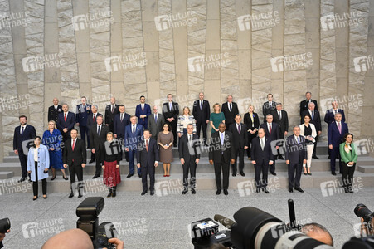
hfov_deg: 73.8
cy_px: 124
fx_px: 249
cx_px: 187
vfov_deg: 53.1
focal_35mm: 24
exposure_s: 1/250
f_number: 8
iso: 2000
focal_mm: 24
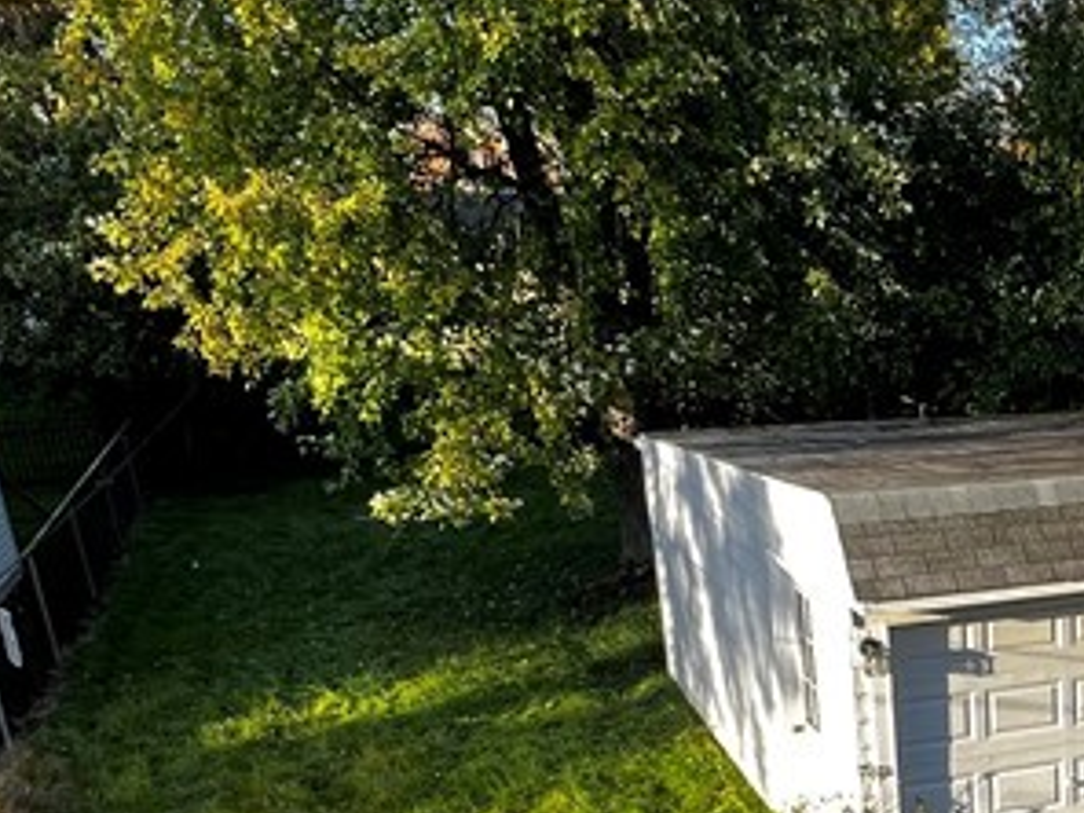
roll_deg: -1.3
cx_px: 1146
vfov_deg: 29.6
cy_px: 846
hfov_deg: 36.6
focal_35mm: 45
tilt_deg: -23.1
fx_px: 1409
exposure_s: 1/229
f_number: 1.8
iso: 32
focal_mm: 1.57
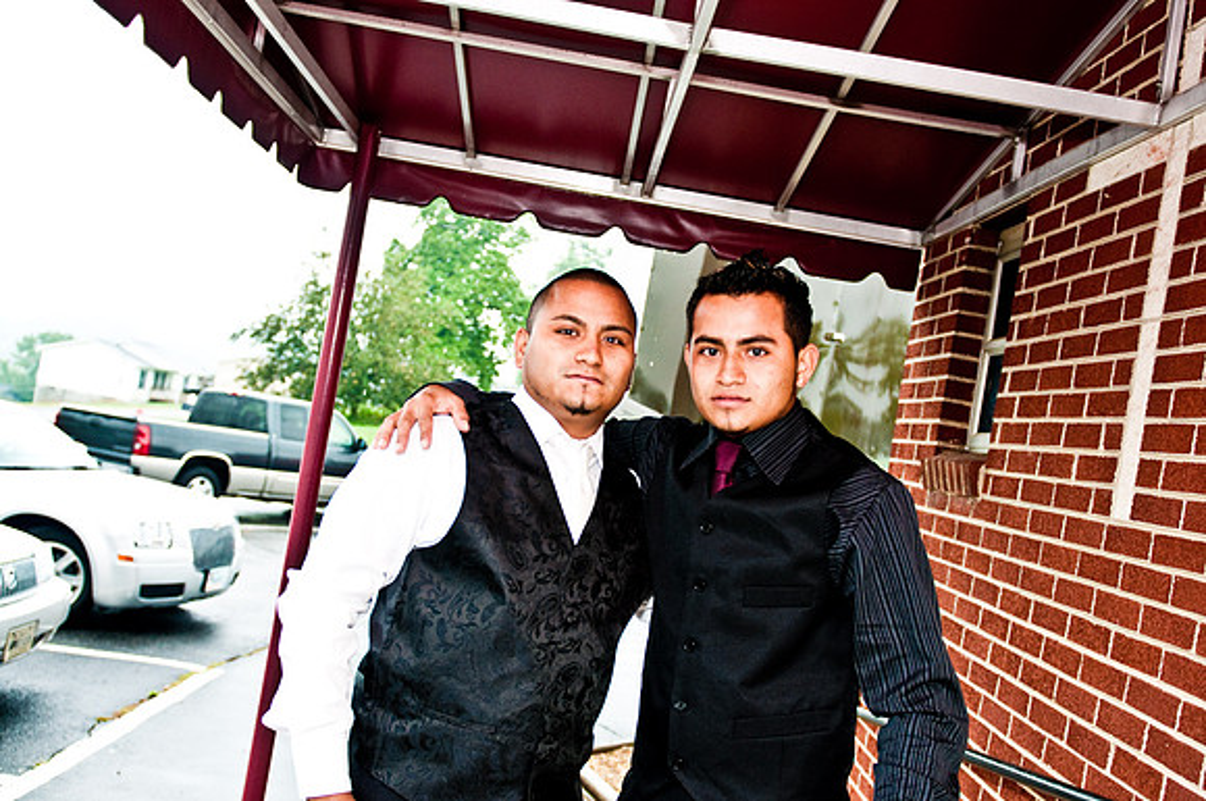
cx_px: 603
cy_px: 400
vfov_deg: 36.8
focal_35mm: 36
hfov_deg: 53.2
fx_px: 1204
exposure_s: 1/250
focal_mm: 24
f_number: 2.8
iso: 200
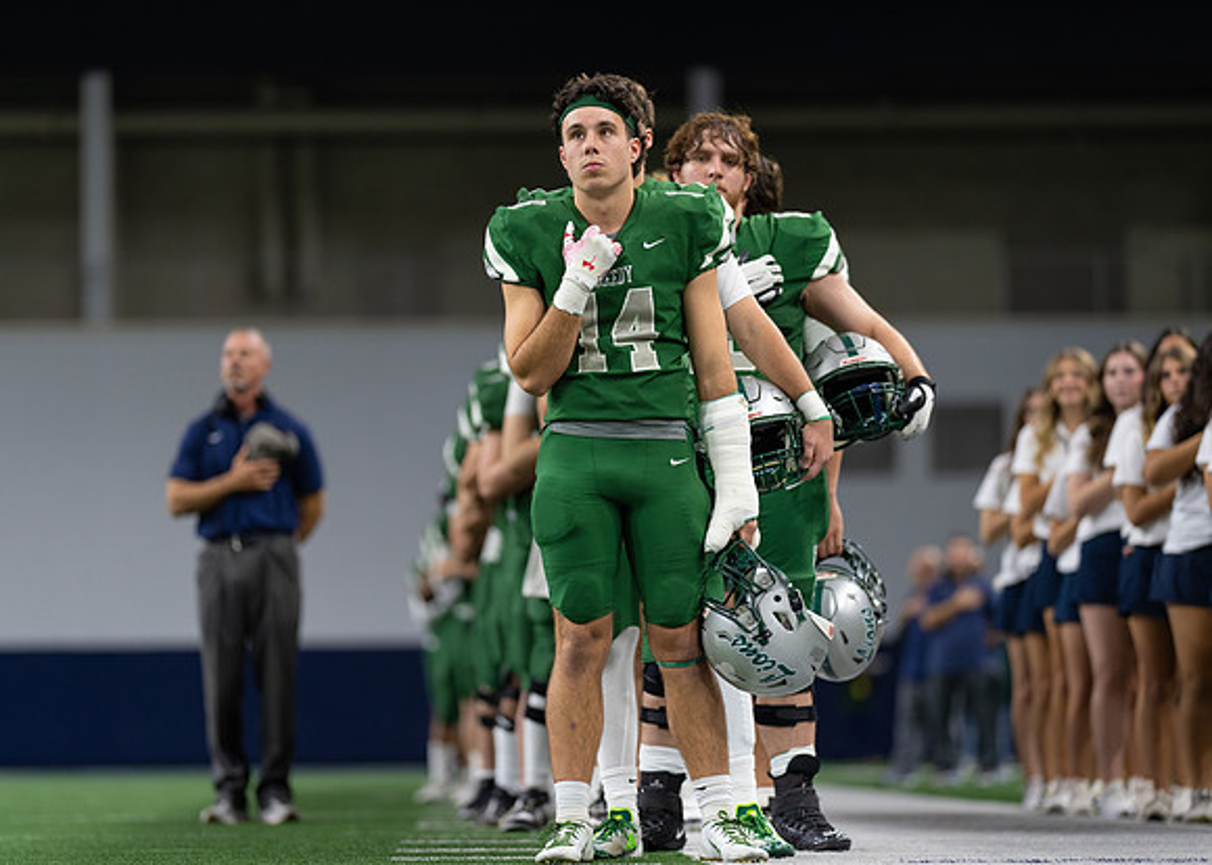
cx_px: 606
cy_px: 432
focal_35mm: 145
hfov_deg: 13.9
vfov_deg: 9.9
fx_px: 4977
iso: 500
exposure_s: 1/400
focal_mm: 135
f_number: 1.8
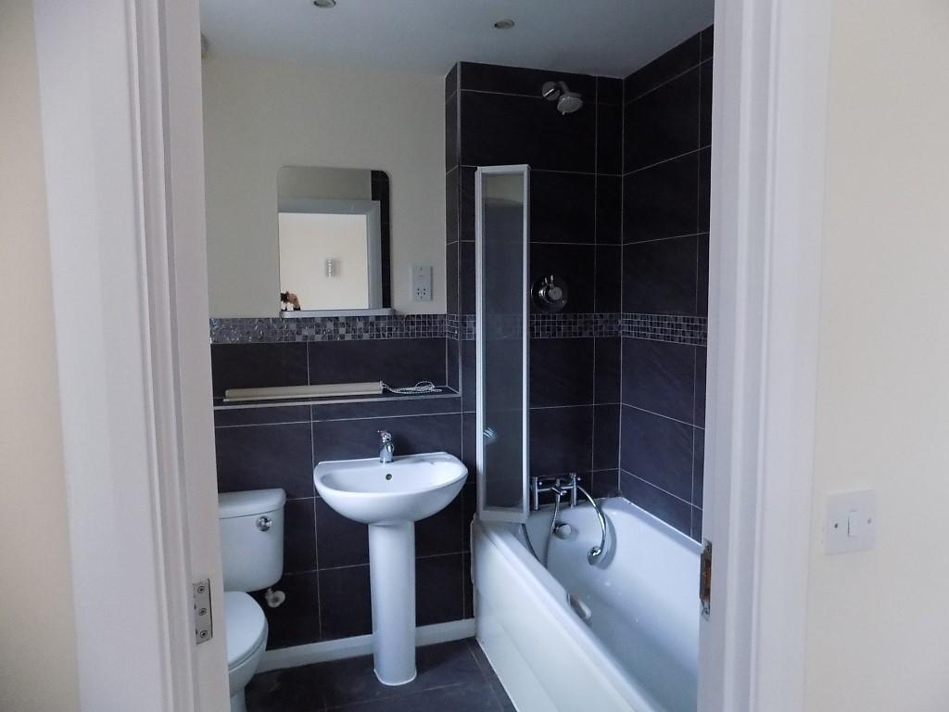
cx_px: 474
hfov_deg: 73.9
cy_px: 356
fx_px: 631
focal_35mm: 23
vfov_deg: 58.9
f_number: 3.1
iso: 400
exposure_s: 1/4
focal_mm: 4
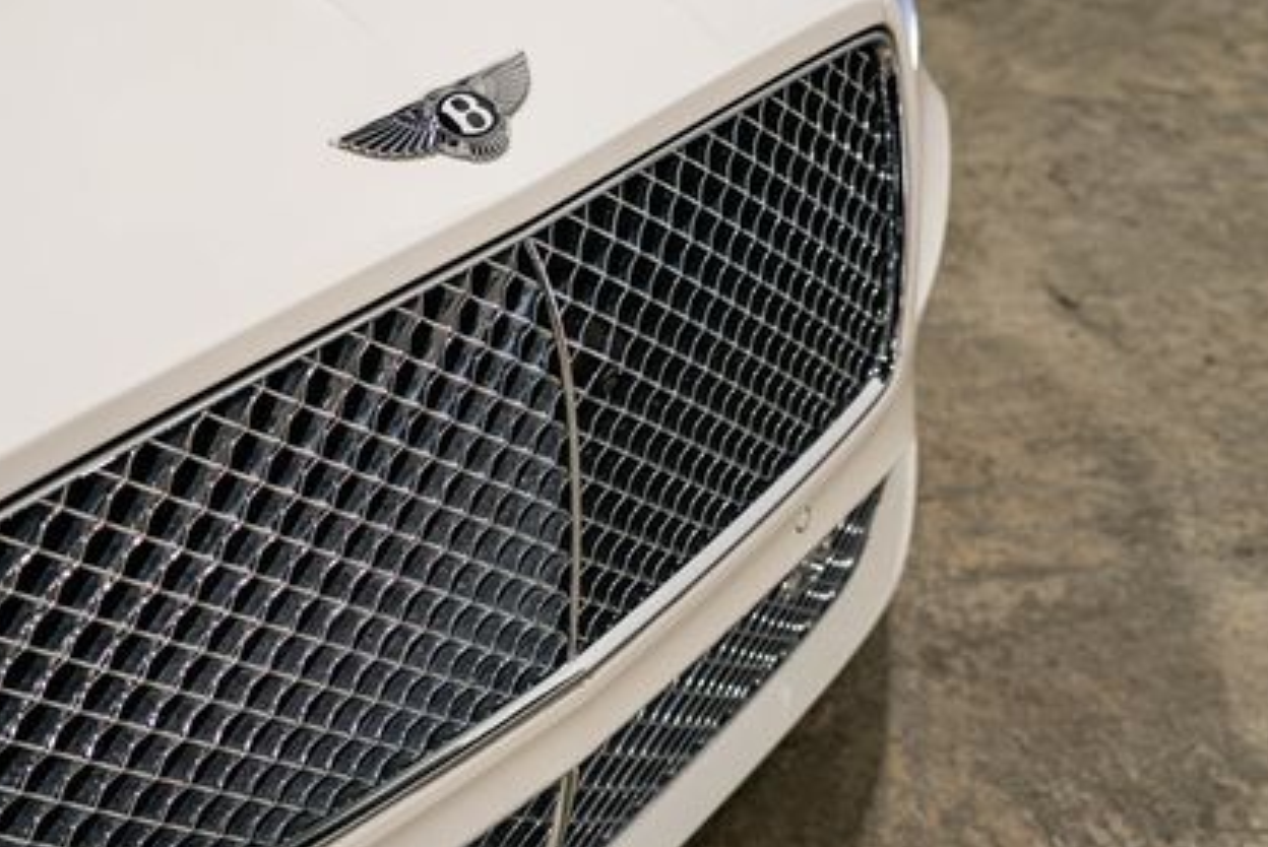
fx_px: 2820
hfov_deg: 25.3
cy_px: 355
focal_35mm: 80
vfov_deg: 17.1
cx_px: 488
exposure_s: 1/125
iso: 1250
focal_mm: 52
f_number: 4
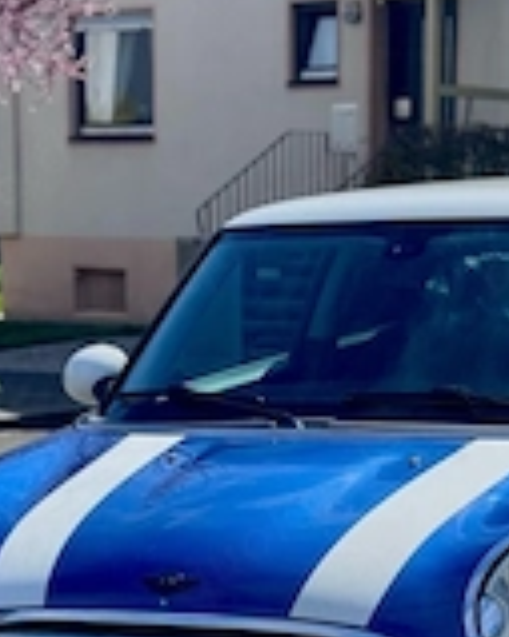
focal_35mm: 118
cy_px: 561
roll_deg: -0.9
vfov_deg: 16.1
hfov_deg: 13.0
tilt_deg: -9.4
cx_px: 377
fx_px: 2224
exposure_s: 1/2513
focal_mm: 6.76
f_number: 1.78
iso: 64
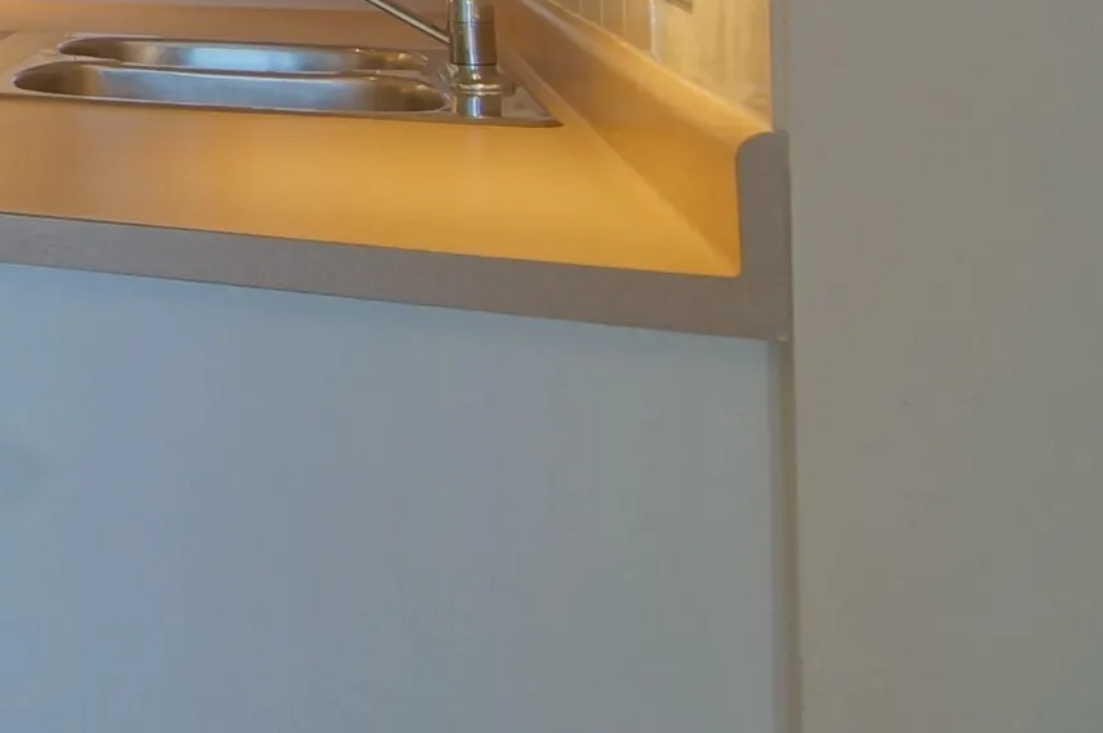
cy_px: -154
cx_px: -643
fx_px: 1653
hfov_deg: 25.3
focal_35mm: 54
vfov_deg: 22.9
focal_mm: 10
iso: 400
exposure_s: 1/40
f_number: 8
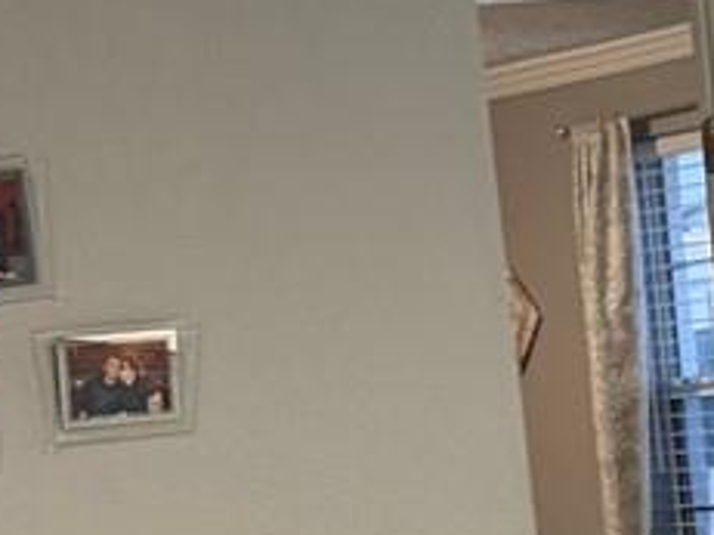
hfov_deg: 11.9
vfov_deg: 8.3
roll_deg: +7.4
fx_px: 3422
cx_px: 547
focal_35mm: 166
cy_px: 1197
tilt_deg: -11.6
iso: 250
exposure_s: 1/60
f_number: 1.78
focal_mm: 6.76
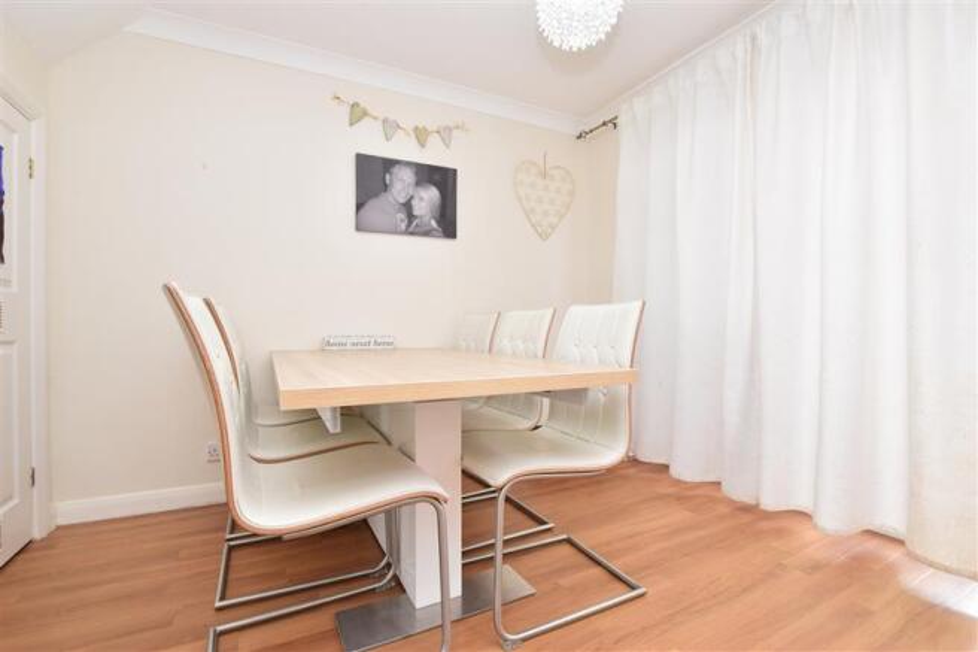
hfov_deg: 100.4
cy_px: 326
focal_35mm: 15
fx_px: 407
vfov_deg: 77.3
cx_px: 489
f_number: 9
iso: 320
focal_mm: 10
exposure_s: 1/20
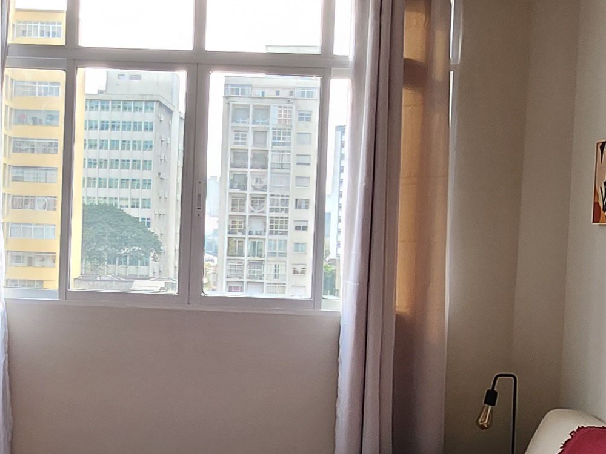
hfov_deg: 36.4
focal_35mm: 52
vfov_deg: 27.9
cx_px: 193
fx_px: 910
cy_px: 280
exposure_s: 1/120
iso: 64
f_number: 2.2
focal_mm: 1.7
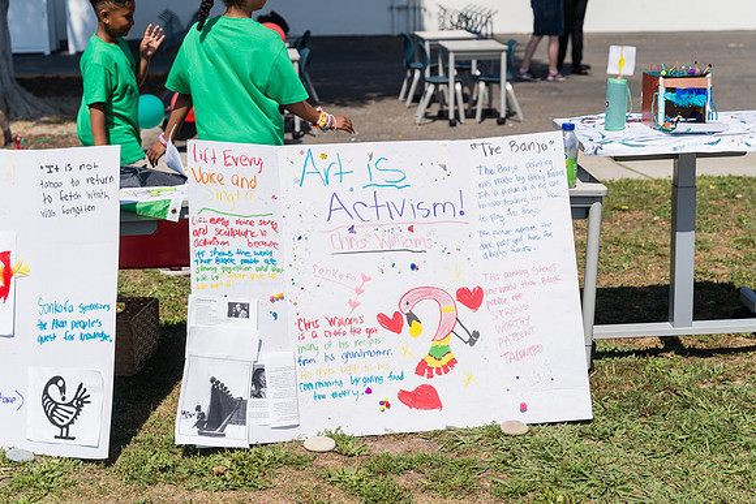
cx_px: 378
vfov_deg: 25.1
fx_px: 1134
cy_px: 252
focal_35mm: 54
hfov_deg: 36.9
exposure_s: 1/2000
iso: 100
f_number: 4
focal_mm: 54
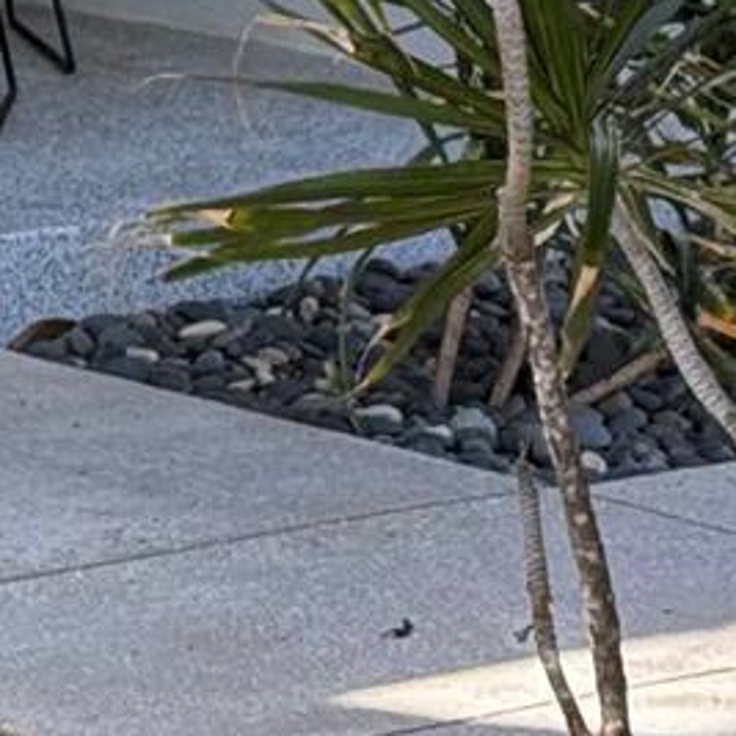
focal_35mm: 254
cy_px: -742
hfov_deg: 6.6
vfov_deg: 6.7
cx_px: -932
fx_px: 6110
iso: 64
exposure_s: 1/360
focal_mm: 6.76
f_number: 1.78
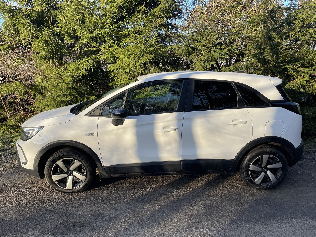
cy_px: 118
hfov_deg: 69.4
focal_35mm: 25
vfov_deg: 54.9
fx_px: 228
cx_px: 158
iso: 32
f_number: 1.6
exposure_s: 1/813
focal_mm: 5.1
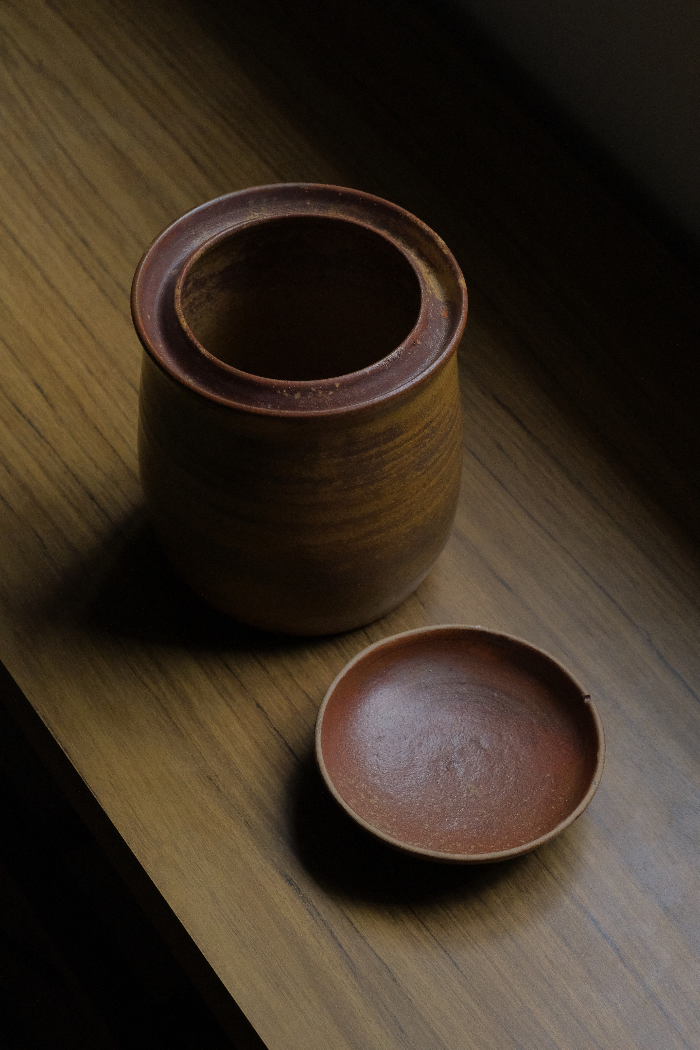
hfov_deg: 16.3
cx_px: 350
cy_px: 525
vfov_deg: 24.2
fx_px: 2450
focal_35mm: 84
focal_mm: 56
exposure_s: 1/500
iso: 3200
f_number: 6.4
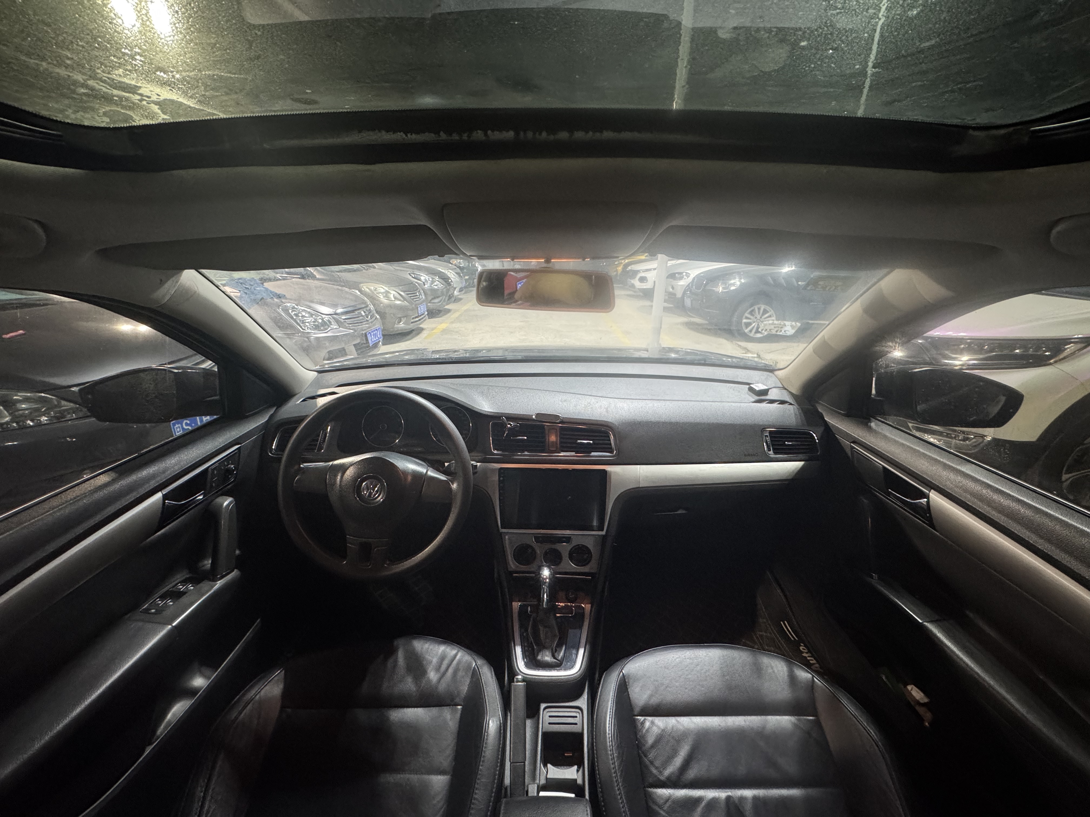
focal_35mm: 14
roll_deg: +0.1
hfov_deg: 102.1
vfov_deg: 85.7
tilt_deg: -20.0
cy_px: 408
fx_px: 441
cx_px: 545
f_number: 2.2
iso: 500
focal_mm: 2.22
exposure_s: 1/50
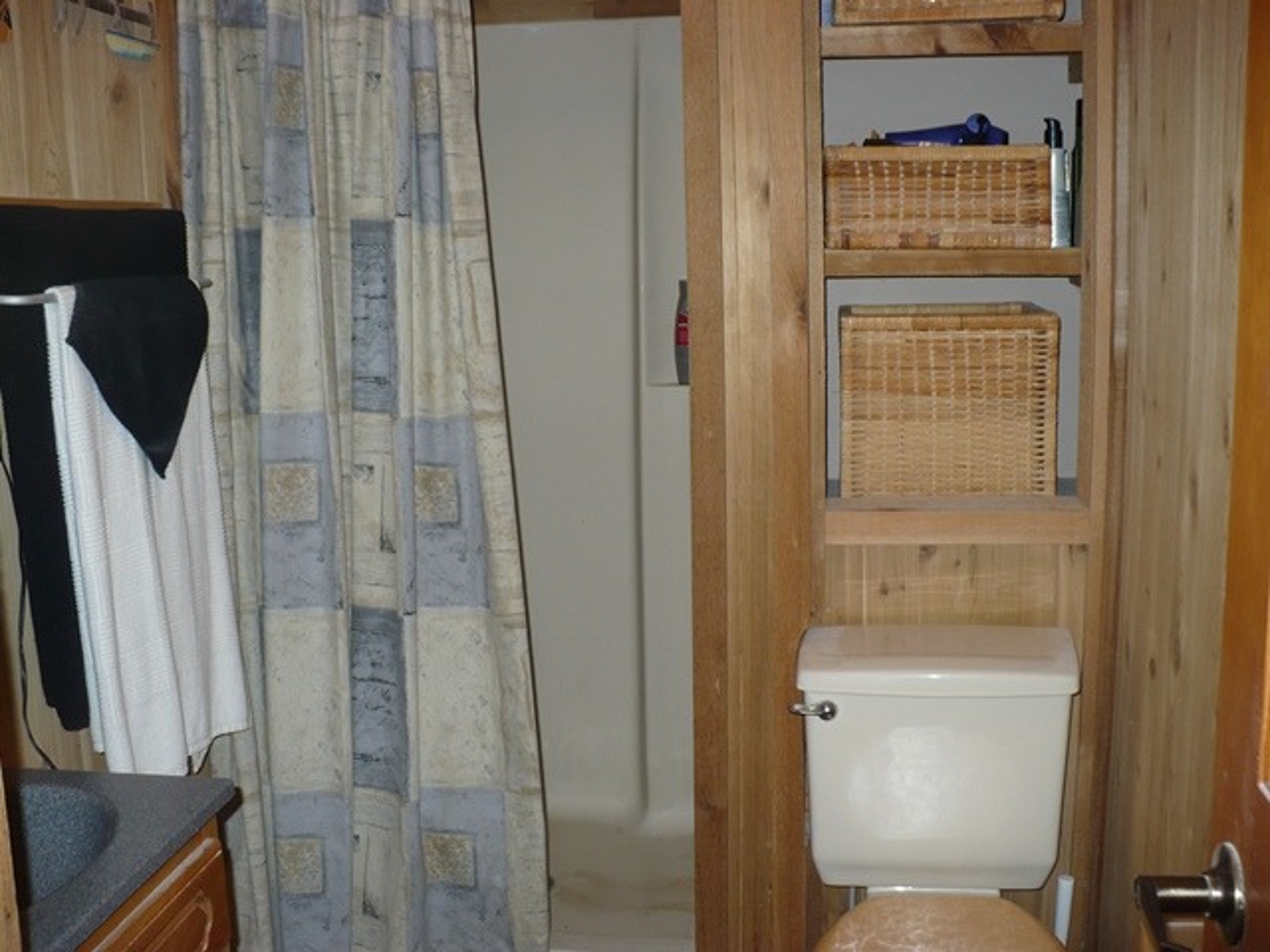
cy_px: 476
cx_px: 635
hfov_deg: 50.1
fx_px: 1357
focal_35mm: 37
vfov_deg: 38.7
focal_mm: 6.1
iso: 125
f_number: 2.8
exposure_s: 1/30
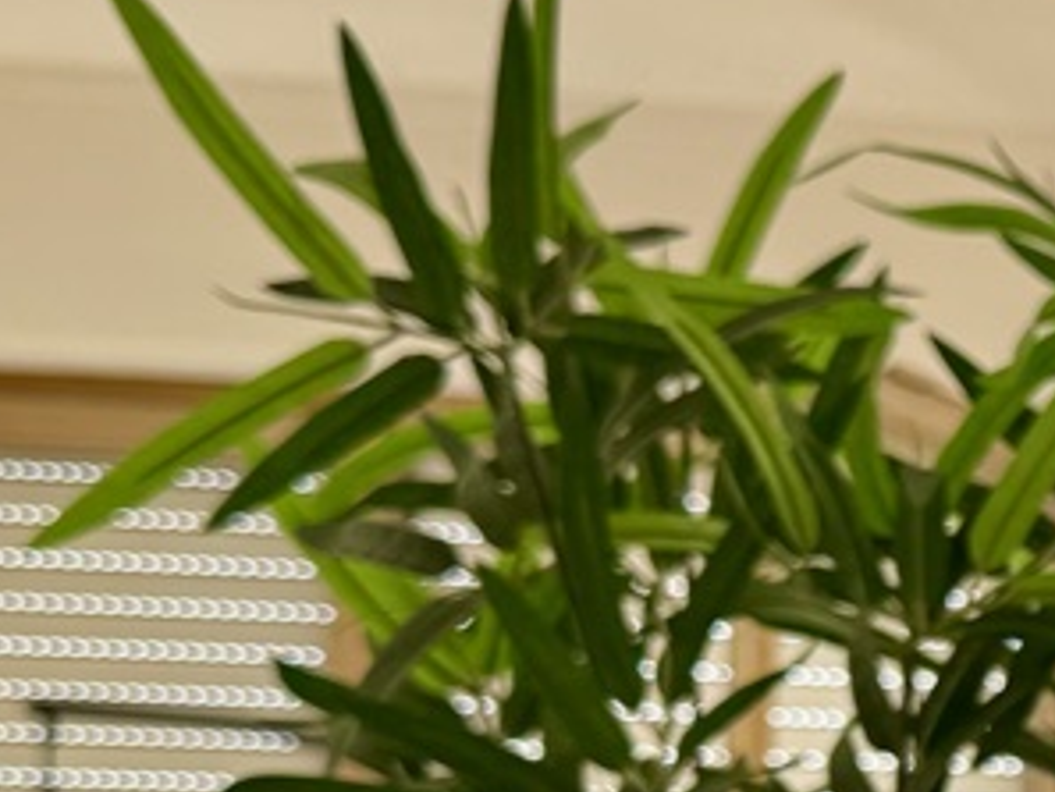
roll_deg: -0.2
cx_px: 1549
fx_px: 3445
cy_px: 1129
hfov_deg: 16.0
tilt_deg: -0.6
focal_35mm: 113
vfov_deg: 12.6
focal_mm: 6.76
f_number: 1.78
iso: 64
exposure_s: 1/121
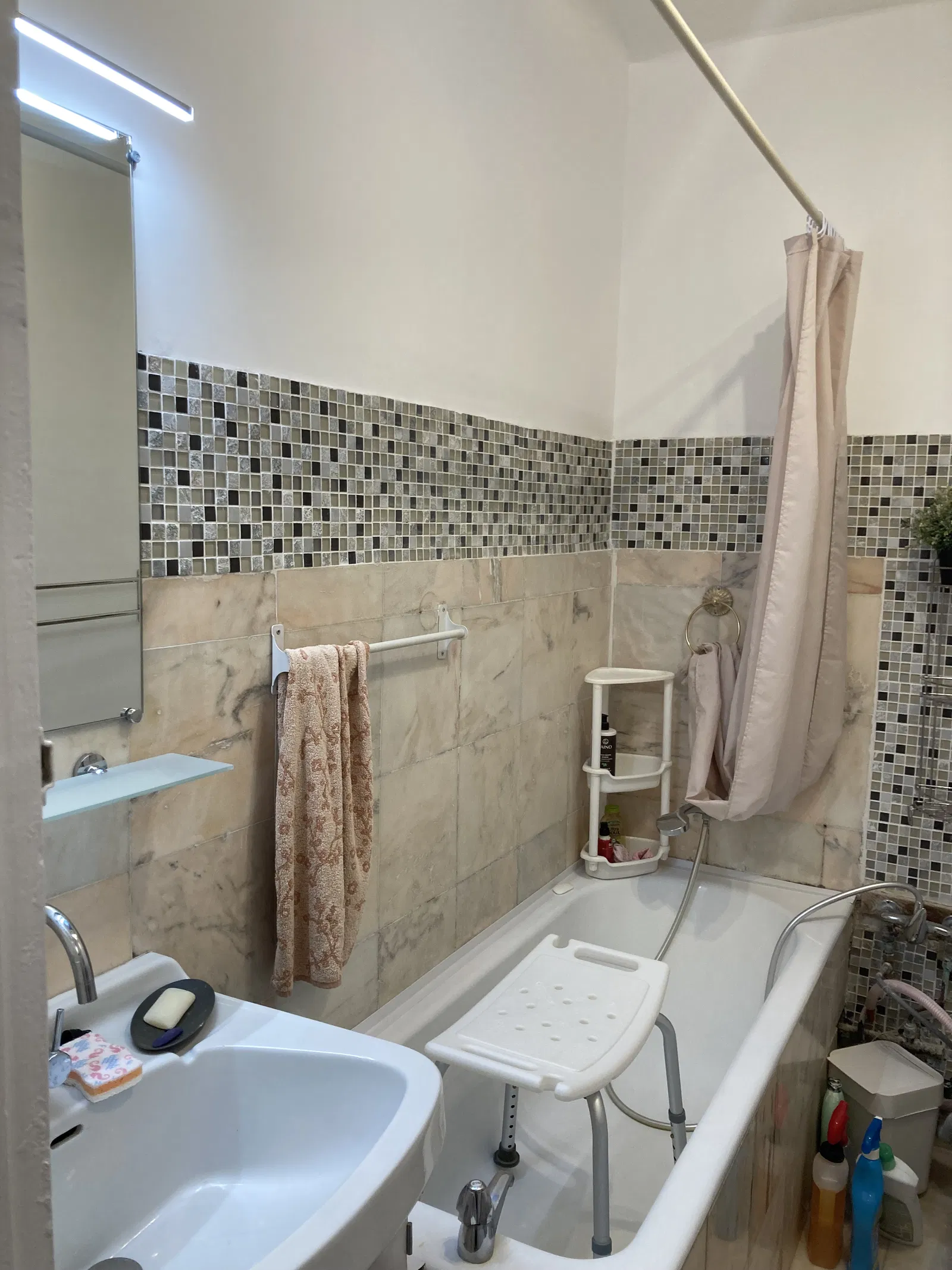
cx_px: 476
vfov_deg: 63.4
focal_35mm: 28
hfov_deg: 49.7
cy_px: 635
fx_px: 1027
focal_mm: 3.99
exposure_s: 1/100
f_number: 1.8
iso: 64
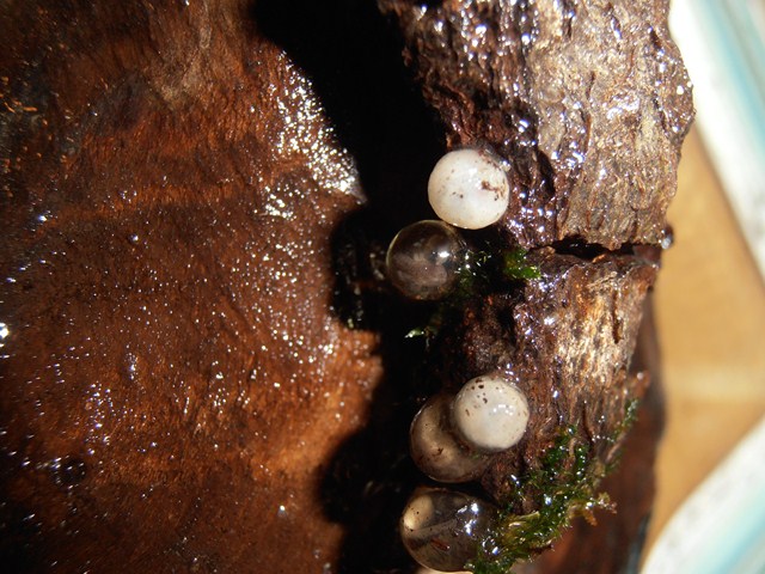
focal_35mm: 37
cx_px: 382
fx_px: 818
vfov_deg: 38.7
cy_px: 287
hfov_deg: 50.1
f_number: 3.9
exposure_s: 1/40
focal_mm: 6.61
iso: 125
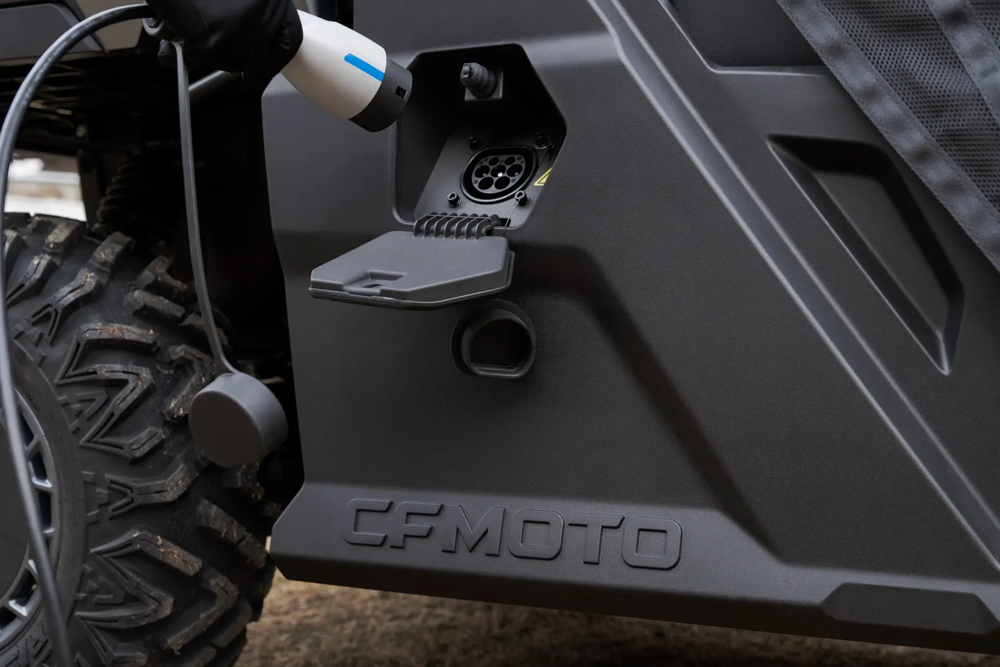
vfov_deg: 25.5
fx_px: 1475
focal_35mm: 53
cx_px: 500
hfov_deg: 37.5
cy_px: 334
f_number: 5.6
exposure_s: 1/160
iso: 320
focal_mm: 53.1
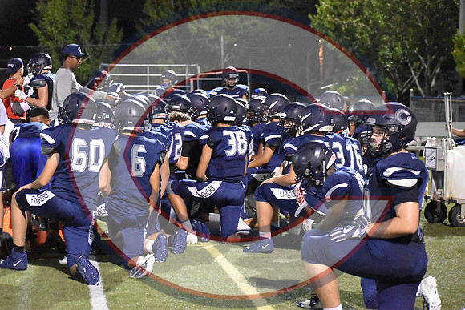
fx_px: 1589
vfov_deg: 11.2
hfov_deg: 16.6
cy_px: 155
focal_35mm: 123
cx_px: 232
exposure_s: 1/125
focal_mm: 82
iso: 12800
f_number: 4.8
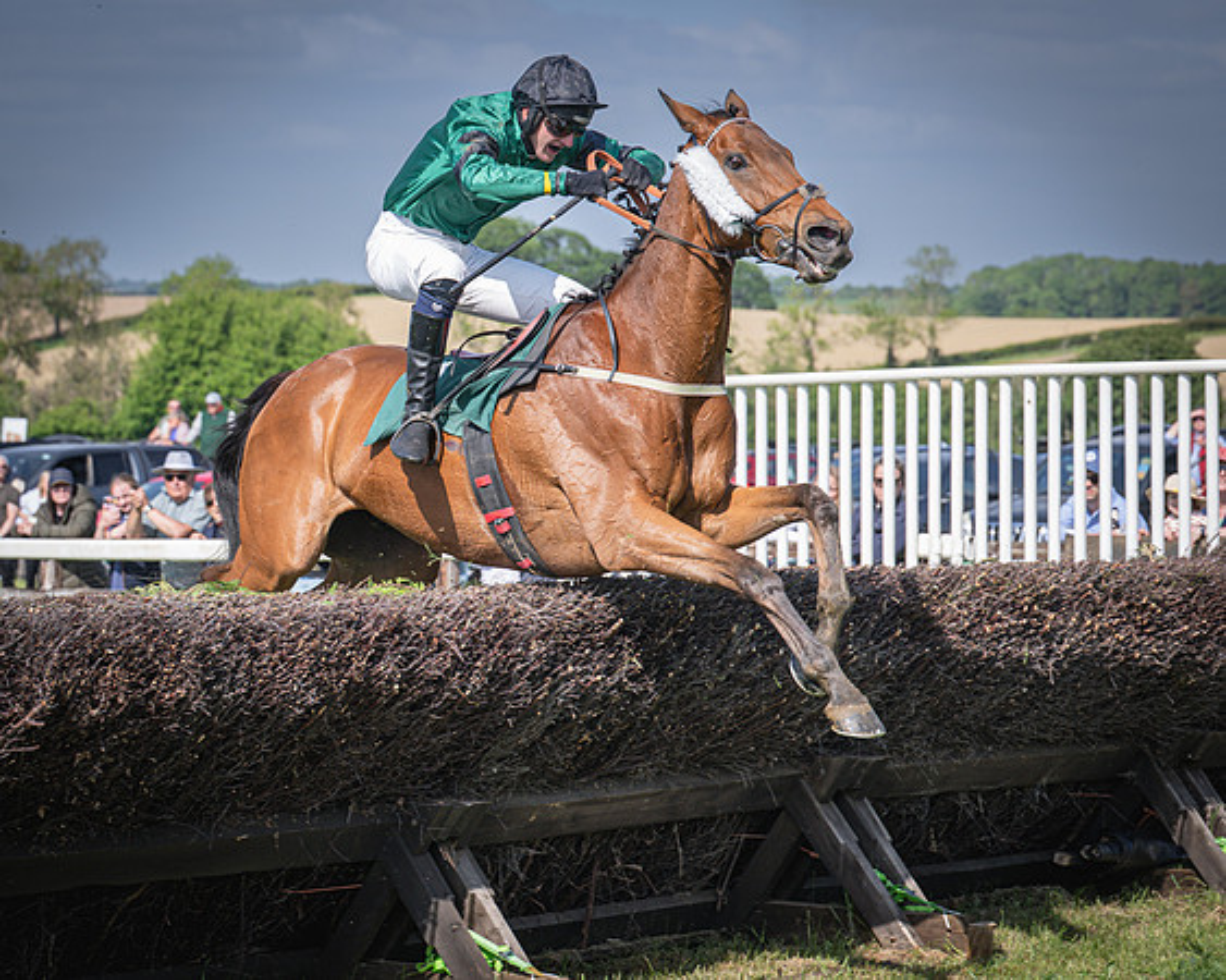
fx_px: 3965
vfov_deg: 14.1
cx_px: 583
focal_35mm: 109
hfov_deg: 17.6
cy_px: 437
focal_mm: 70
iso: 200
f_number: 4
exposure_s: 1/1600
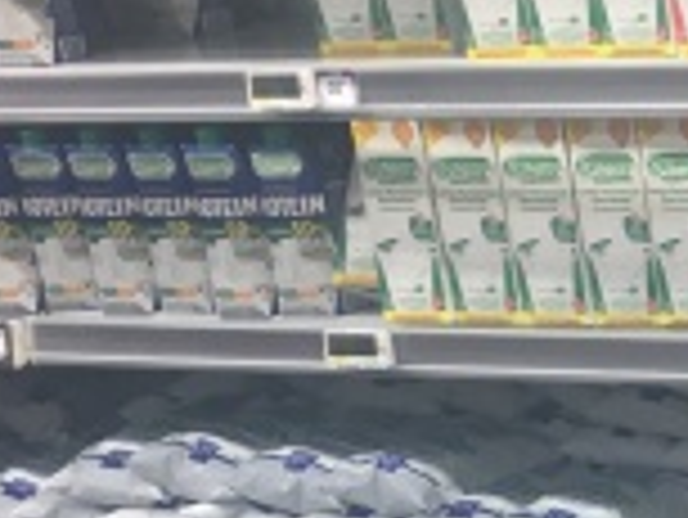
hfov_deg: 13.7
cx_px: 1412
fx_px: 2407
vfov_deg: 12.0
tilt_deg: -21.8
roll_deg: +6.0
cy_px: 599
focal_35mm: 121
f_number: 2.2
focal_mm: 4.15
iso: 25
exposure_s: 1/33
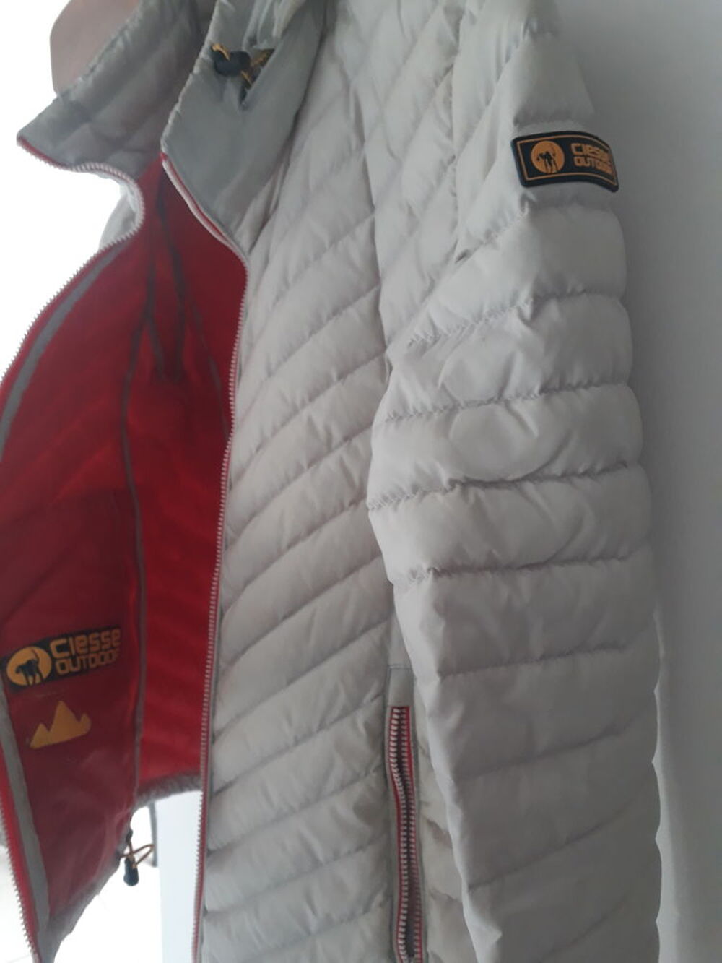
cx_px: 361
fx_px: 751
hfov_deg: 51.4
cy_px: 482
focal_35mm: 27
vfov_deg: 65.3
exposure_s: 1/33
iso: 200
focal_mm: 3.6
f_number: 1.9
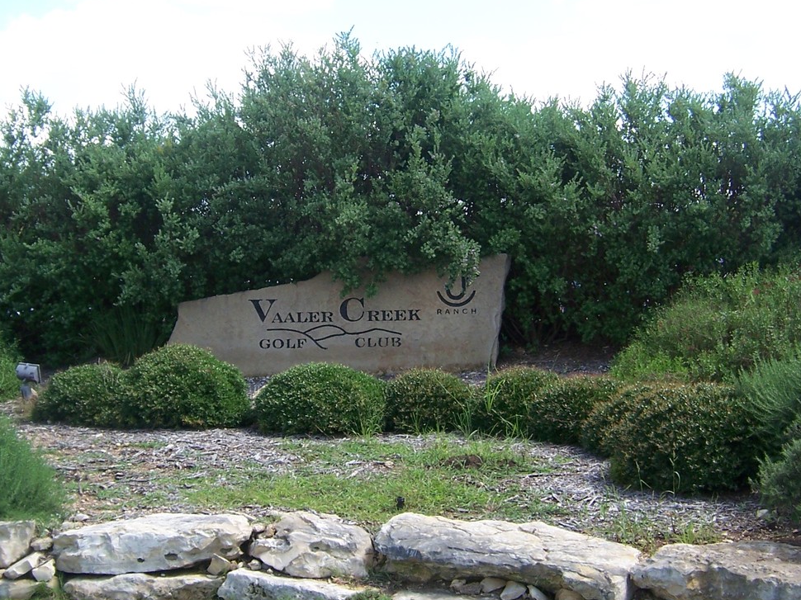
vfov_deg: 29.7
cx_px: 316
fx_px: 1134
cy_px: 291
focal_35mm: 49
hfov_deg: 38.7
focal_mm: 5.5
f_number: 3.4
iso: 80
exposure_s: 1/250
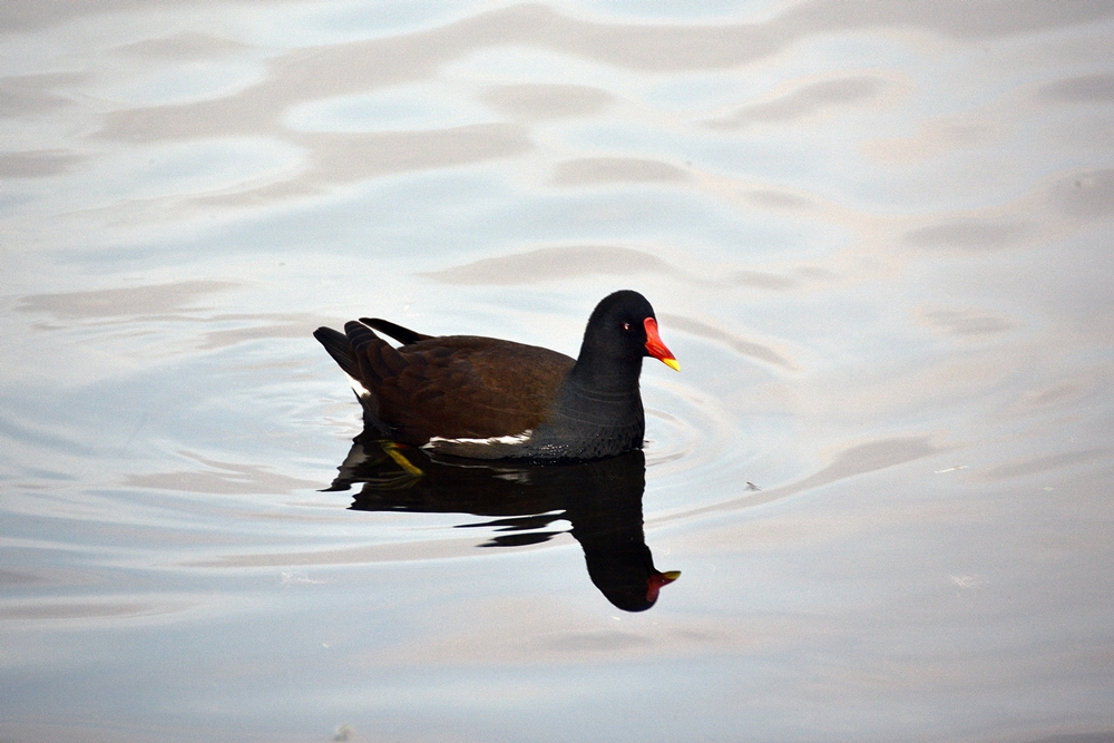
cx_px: 557
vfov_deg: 3.1
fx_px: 13926
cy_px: 372
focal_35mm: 450
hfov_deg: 4.6
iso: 250
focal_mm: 300
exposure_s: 1/200
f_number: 5.6
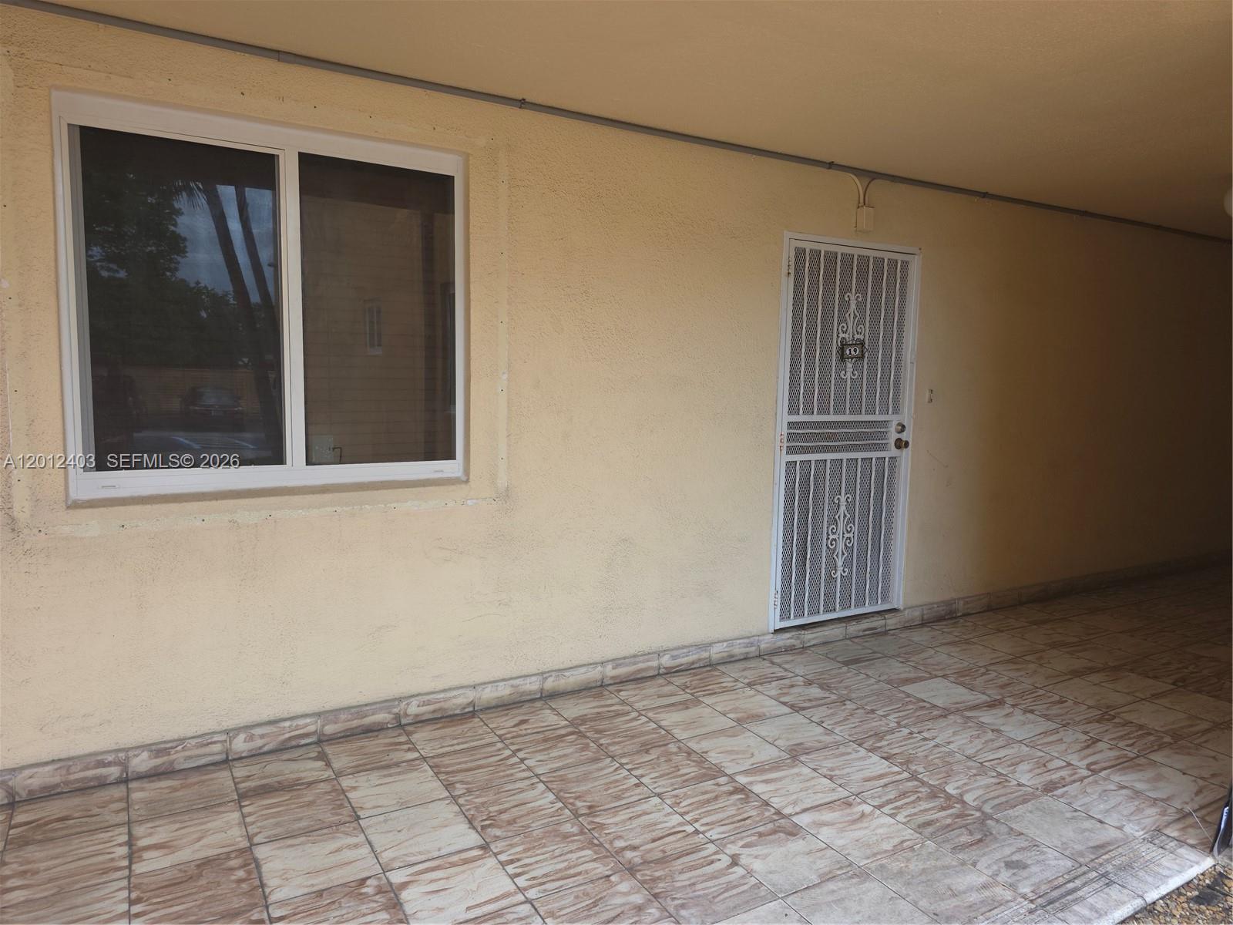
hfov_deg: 73.9
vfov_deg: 58.9
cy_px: 462
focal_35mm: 23
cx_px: 616
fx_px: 819
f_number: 1.7
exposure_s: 1/60
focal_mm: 6.3
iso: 25
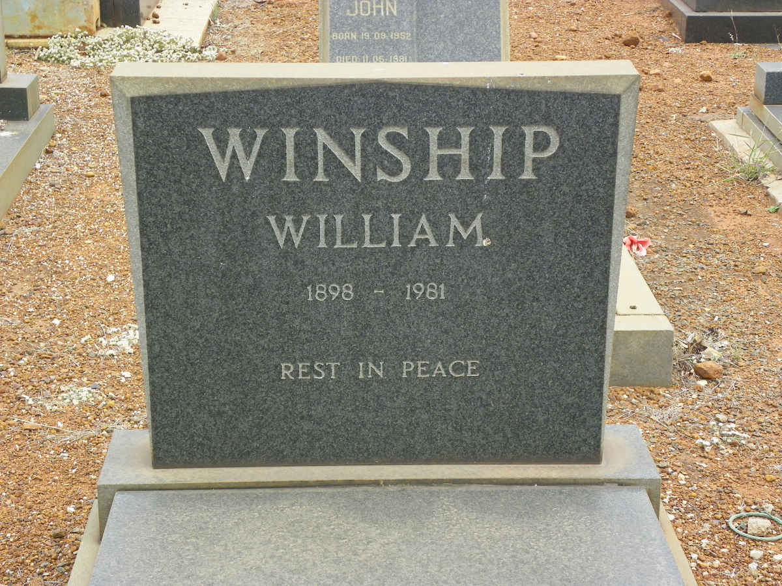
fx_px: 1649
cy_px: 293
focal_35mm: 73
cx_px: 391
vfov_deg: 20.2
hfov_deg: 26.7
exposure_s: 1/200
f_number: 3.5
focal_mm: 13
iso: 64
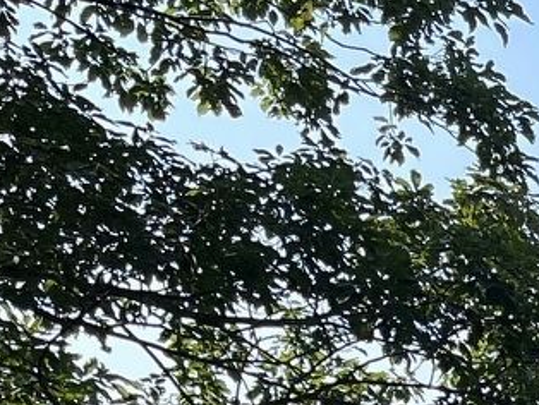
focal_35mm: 149
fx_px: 2322
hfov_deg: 12.1
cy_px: 1152
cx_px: 1006
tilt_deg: -8.8
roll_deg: +0.0
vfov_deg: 8.6
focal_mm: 5.1
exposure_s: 1/1647
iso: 50
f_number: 1.6
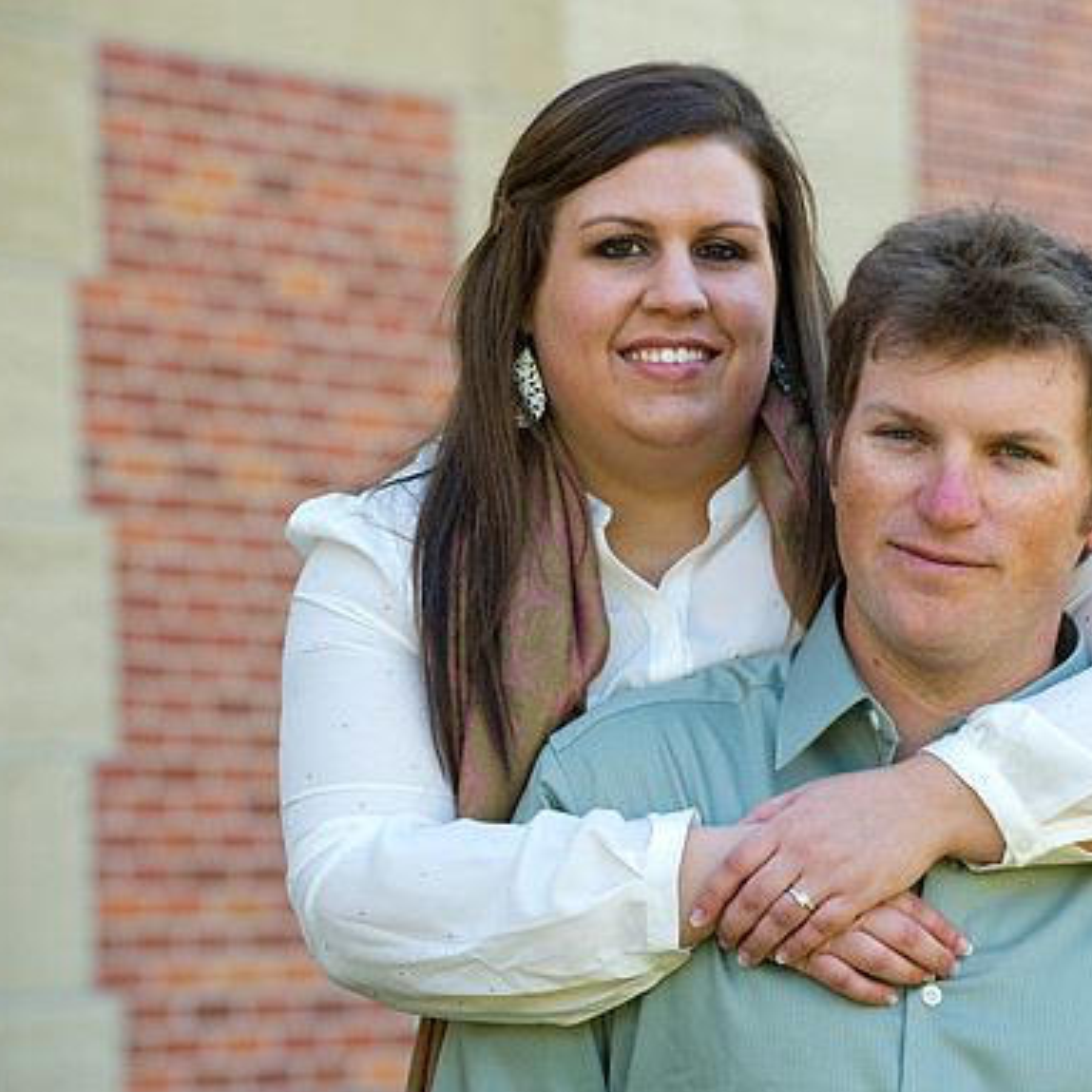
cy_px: 547
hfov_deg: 8.5
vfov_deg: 8.5
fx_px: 7352
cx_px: 744
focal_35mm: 206
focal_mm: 160
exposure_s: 1/160
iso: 400
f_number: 5.6
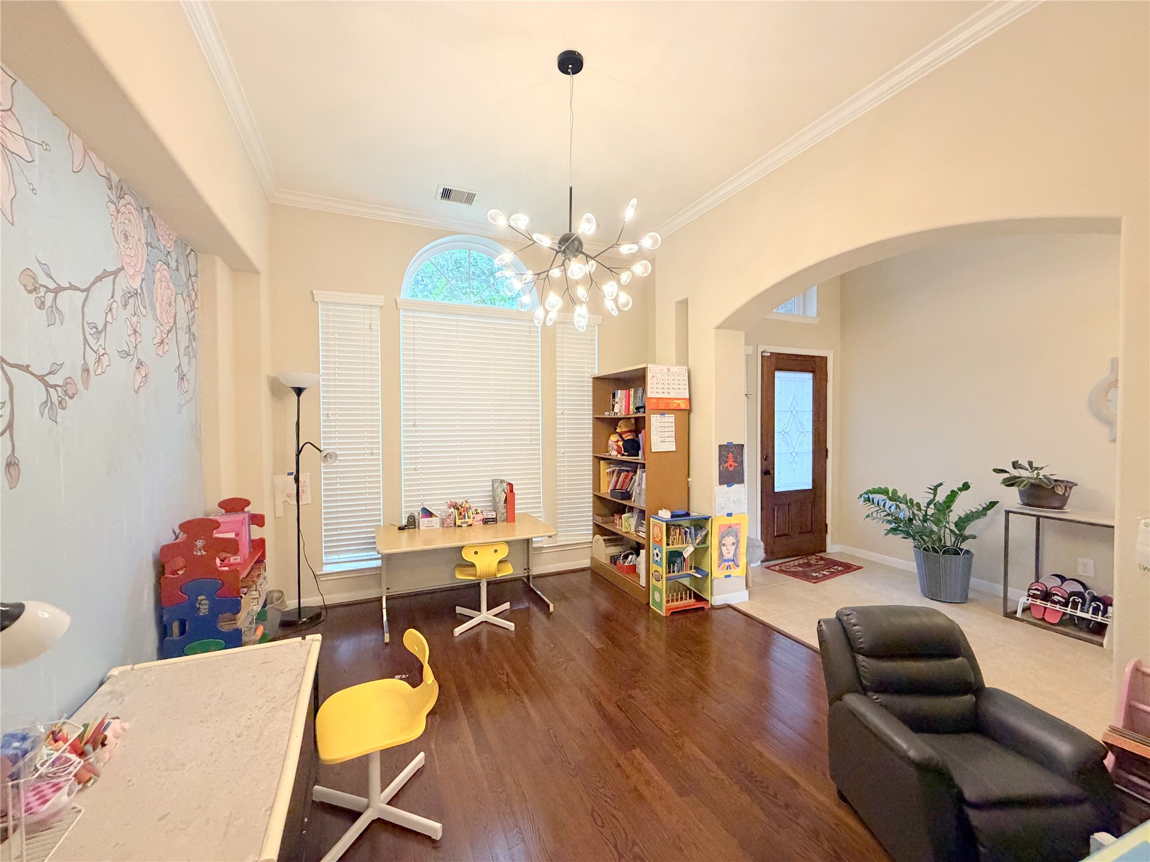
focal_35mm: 14
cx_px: 575
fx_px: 465
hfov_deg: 102.1
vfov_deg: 85.7
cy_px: 431
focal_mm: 2.22
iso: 500
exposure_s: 1/60
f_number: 2.2
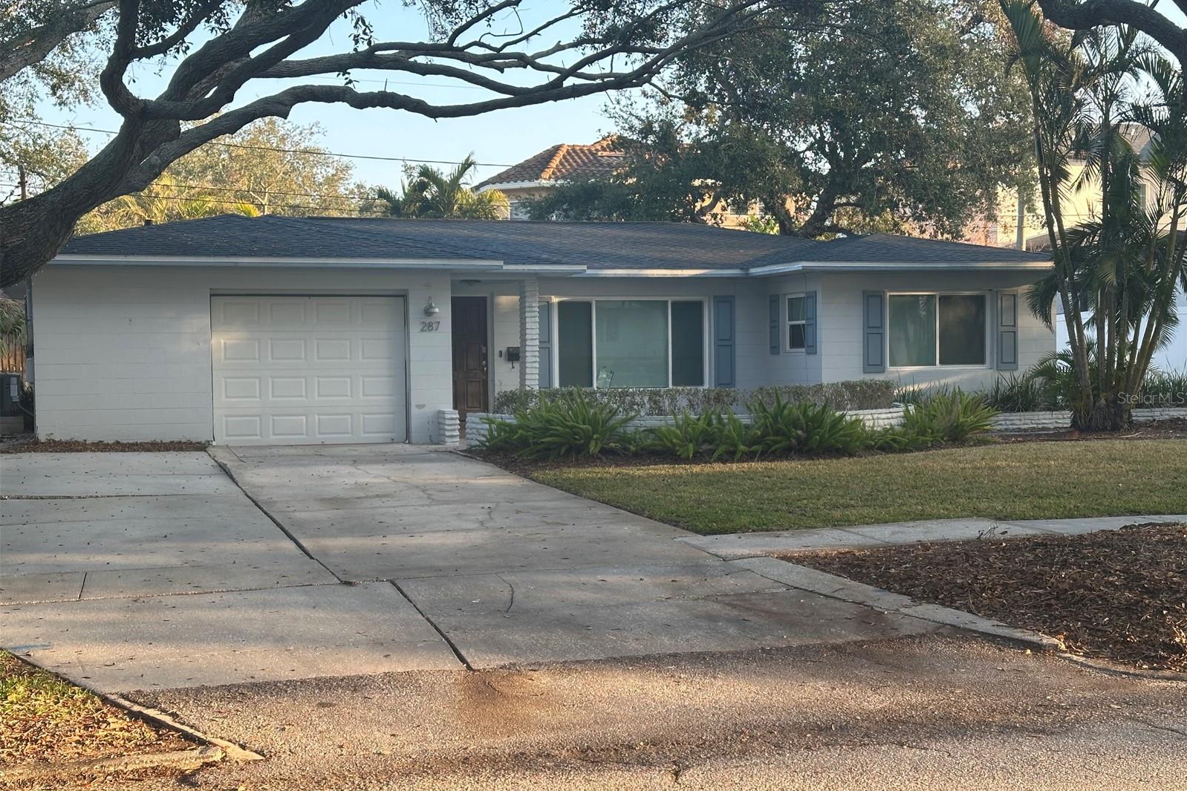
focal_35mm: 50
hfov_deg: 39.6
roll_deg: +0.3
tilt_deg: -2.0
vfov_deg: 27.0
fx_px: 1648
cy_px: 397
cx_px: 594
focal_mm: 6.86
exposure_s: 1/321
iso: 64
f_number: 1.78
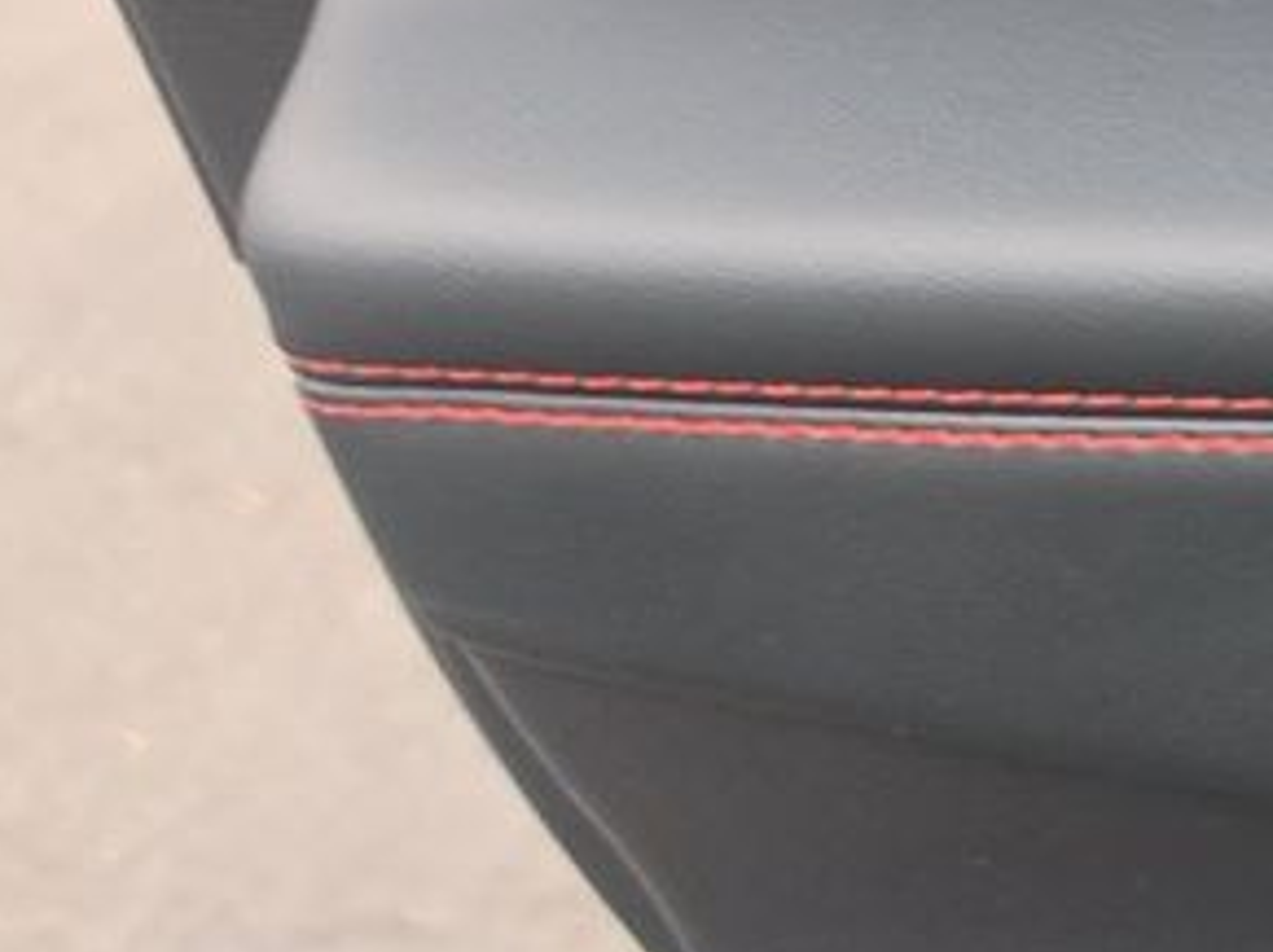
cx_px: 3314
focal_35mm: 127
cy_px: -224
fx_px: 4667
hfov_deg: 11.8
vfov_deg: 11.4
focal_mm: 6.5
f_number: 1.4
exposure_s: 1/119
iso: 28
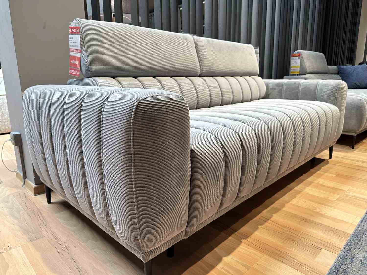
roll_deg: +0.7
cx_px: 184
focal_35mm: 24
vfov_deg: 56.8
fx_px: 254
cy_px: 138
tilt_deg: -12.7
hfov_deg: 71.6
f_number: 1.78
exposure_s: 1/100
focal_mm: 6.86
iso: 125
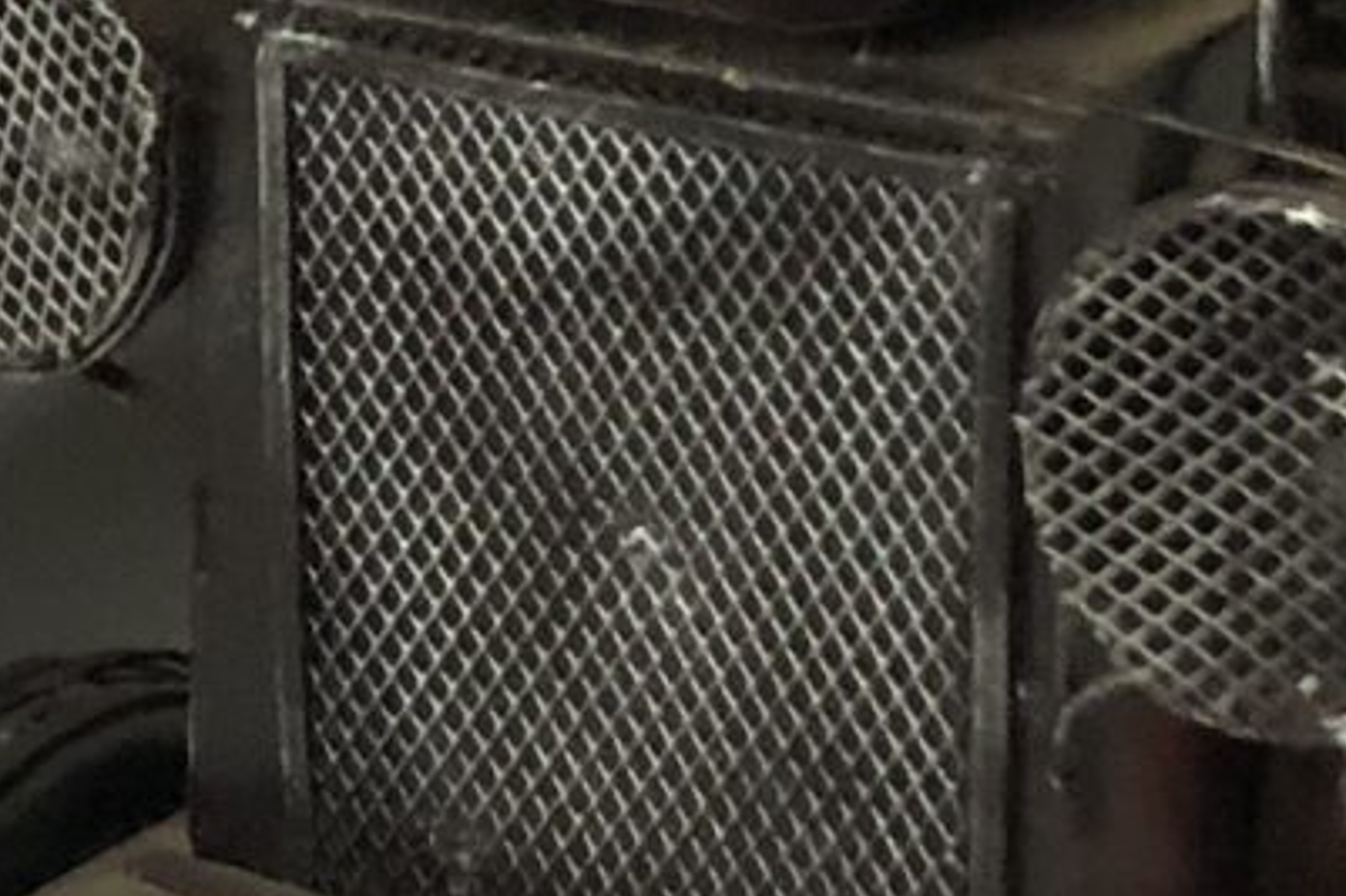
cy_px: -40
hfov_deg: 11.0
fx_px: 6951
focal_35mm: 186
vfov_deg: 7.3
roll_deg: +0.2
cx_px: 175
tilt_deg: -16.2
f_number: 1.8
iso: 100
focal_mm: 3.99
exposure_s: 1/9
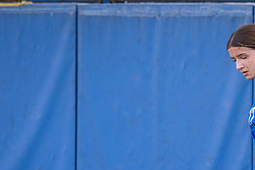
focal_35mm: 401
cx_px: 193
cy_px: 147
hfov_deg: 5.1
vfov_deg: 3.4
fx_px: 2842
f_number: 2.8
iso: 1250
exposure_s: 1/2000
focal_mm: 112
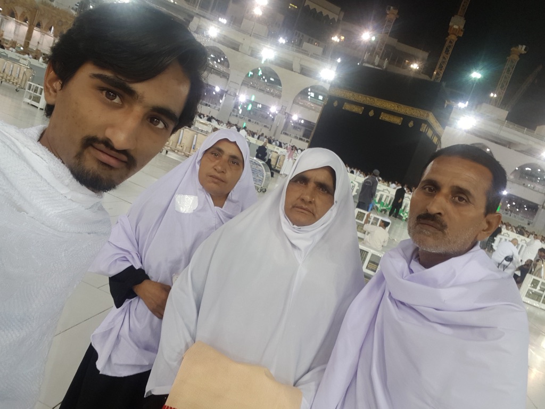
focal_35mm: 25
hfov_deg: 69.4
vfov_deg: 54.9
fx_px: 394
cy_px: 204
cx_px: 272
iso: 100
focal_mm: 2.95
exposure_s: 1/50
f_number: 1.7
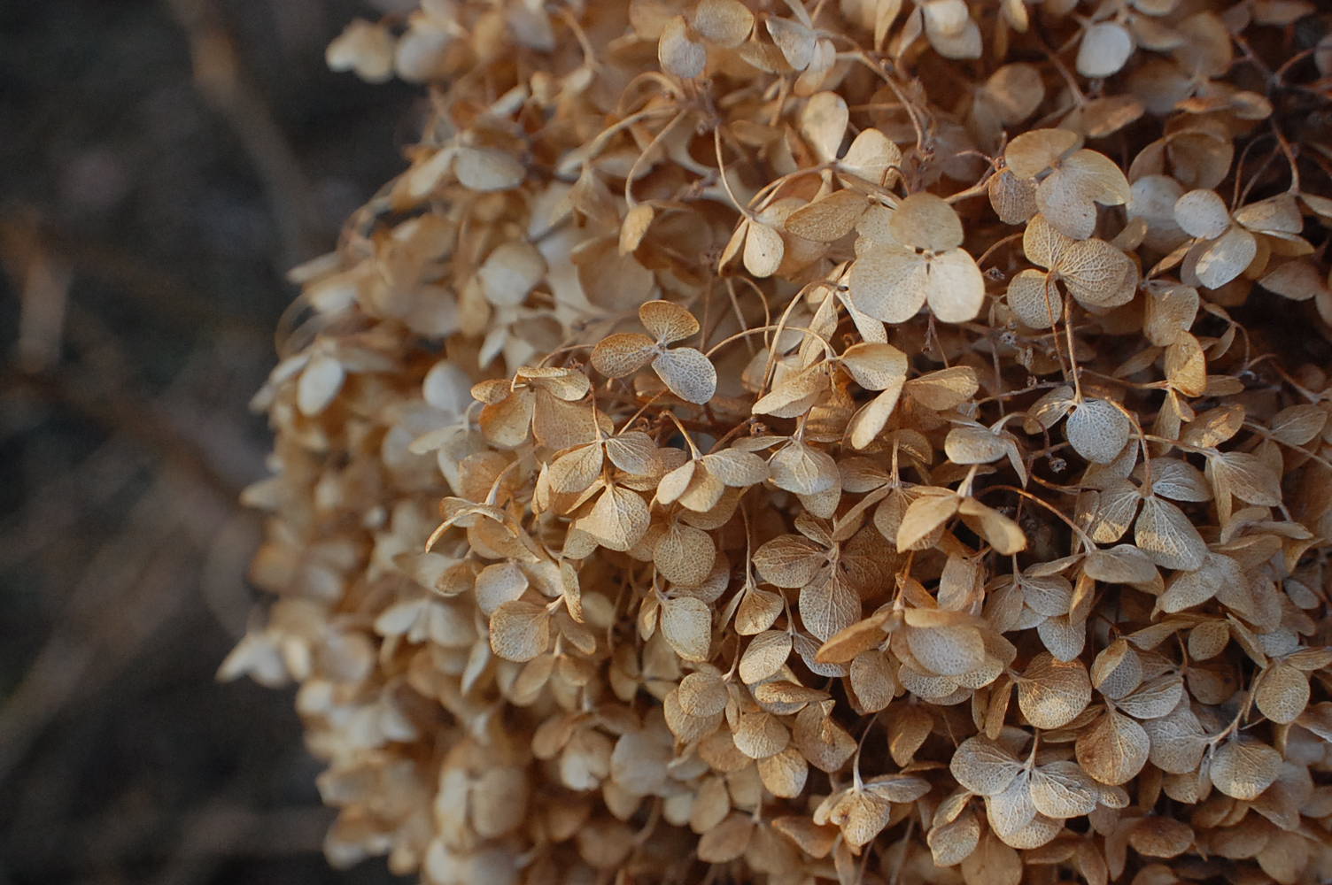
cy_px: 442
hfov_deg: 24.6
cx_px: 666
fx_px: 3050
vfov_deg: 16.5
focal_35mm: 82
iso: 1600
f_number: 6.3
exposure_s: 1/400
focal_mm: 55
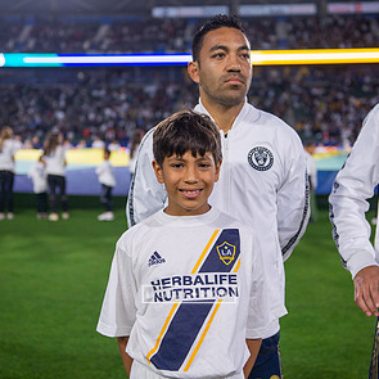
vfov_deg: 30.0
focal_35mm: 57
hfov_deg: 30.0
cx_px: 189
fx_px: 706
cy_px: 194
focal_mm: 44
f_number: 2.8
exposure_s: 1/1250
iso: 640
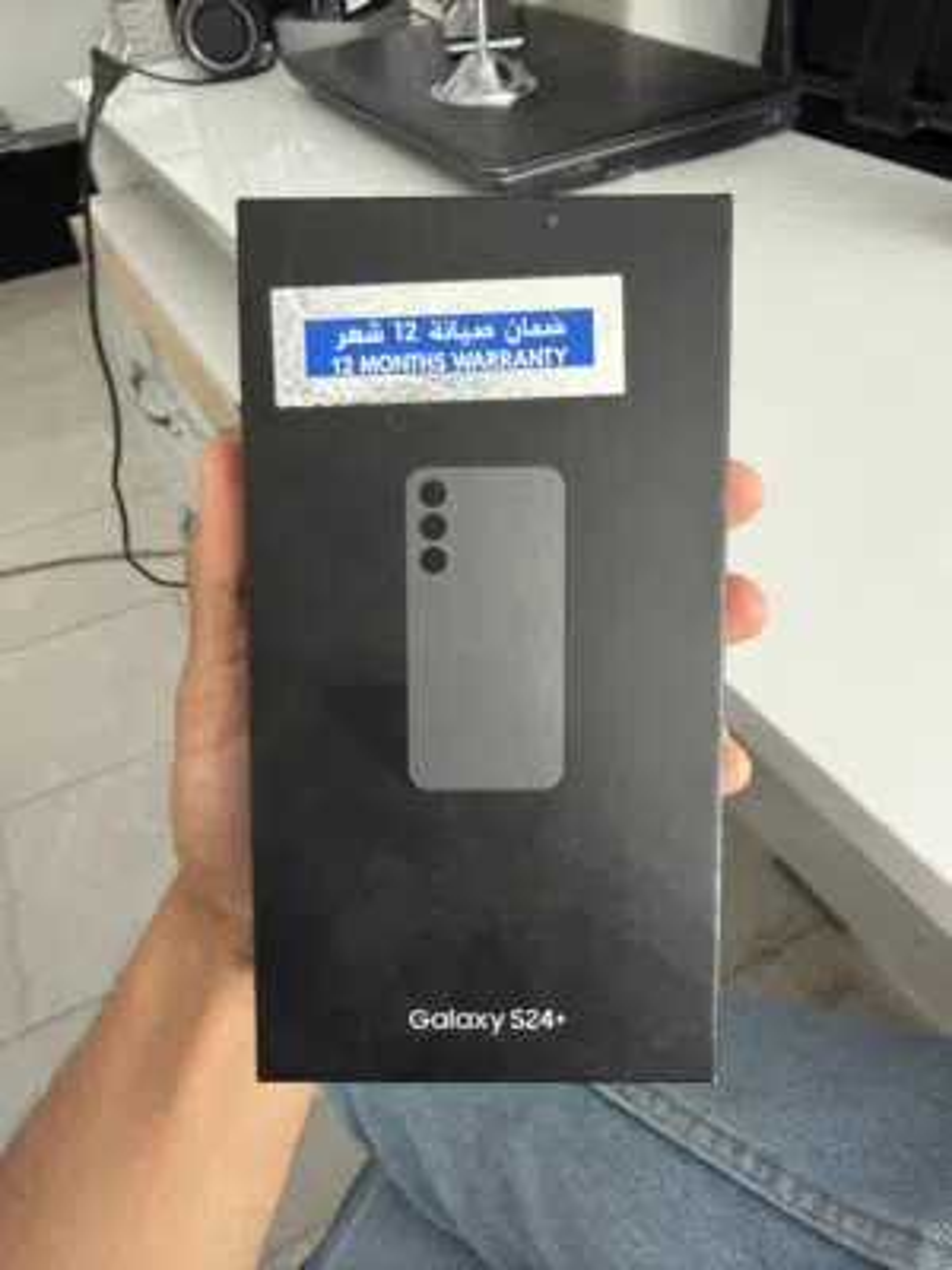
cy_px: 635
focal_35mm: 24
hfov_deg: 56.8
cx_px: 476
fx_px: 880
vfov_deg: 71.6
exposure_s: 1/64
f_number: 2.2
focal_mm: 2.22
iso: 320
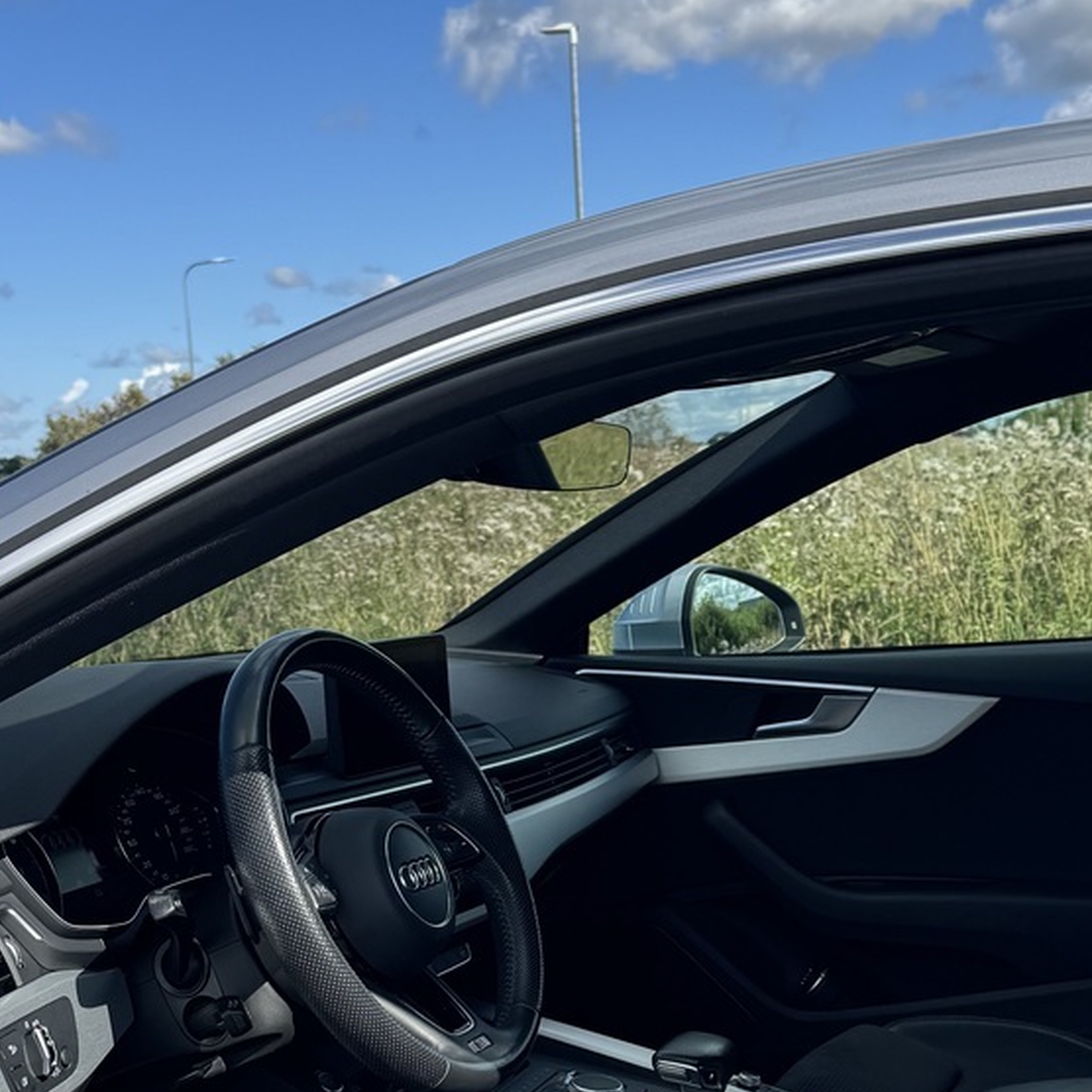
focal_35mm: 61
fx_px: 2177
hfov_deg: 28.1
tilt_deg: -9.6
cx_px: 625
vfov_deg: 27.6
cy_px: 868
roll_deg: +4.3
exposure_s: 1/3413
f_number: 1.78
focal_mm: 6.76
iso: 80
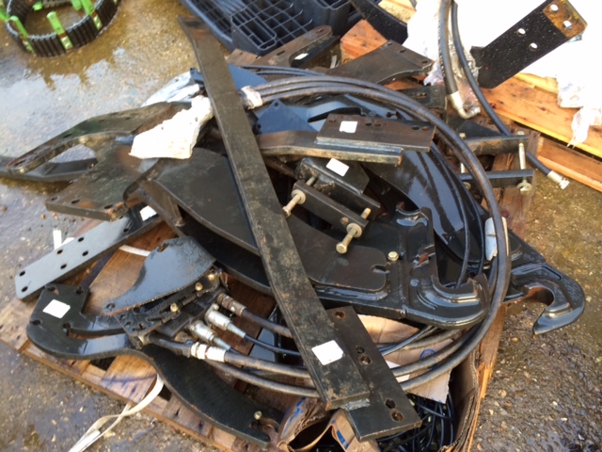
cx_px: 301
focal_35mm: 30
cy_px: 226
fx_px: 522
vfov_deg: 46.8
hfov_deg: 60.0
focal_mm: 4.12
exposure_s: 1/30
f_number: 2.2
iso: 80
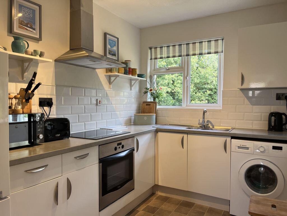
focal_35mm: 26
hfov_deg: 67.3
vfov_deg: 53.1
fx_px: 216
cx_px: 144
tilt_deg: -1.3
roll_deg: -0.2
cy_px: 108
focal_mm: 5.1
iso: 80
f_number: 1.6
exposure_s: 1/121
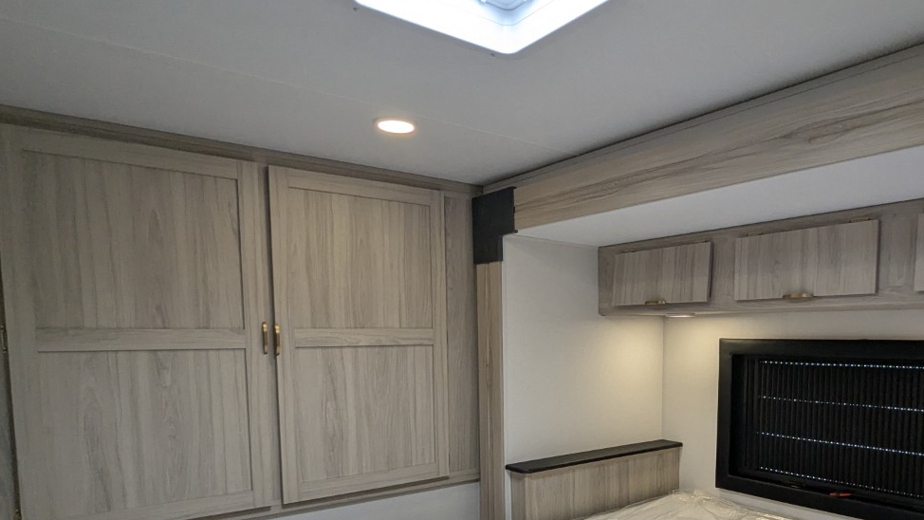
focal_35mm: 25
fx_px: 613
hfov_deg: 73.2
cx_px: 557
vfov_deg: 44.5
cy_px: 387
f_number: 2.2
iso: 192
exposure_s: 1/253
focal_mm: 2.35
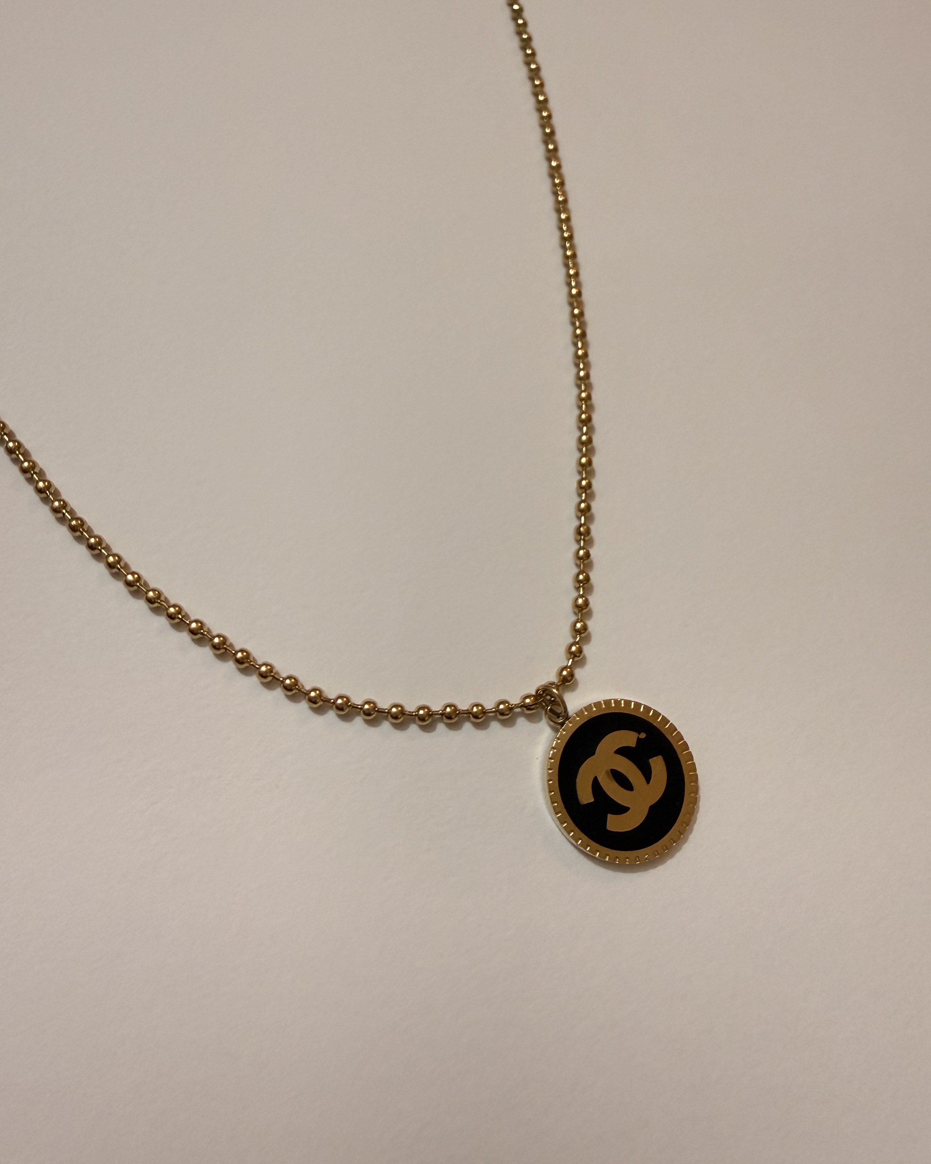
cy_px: 634
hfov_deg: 54.9
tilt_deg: -66.0
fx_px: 896
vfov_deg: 65.9
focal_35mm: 26
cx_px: 479
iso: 250
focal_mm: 2.22
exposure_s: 1/100
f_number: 2.2
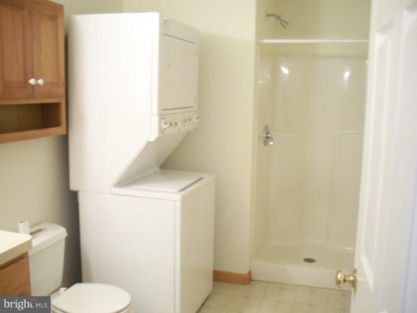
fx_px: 458
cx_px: 208
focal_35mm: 38
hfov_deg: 49.0
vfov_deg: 37.7
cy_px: 156
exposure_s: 1/8
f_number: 3.5
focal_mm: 6.3
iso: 400
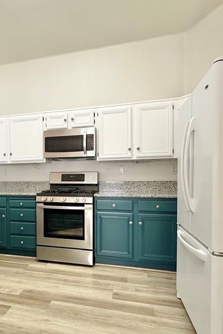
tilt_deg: -0.6
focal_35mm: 24
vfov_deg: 73.6
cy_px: 182
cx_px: 57
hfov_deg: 51.0
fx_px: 223
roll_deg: +0.1
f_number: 2.2
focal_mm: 2.22
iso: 250
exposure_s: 1/60
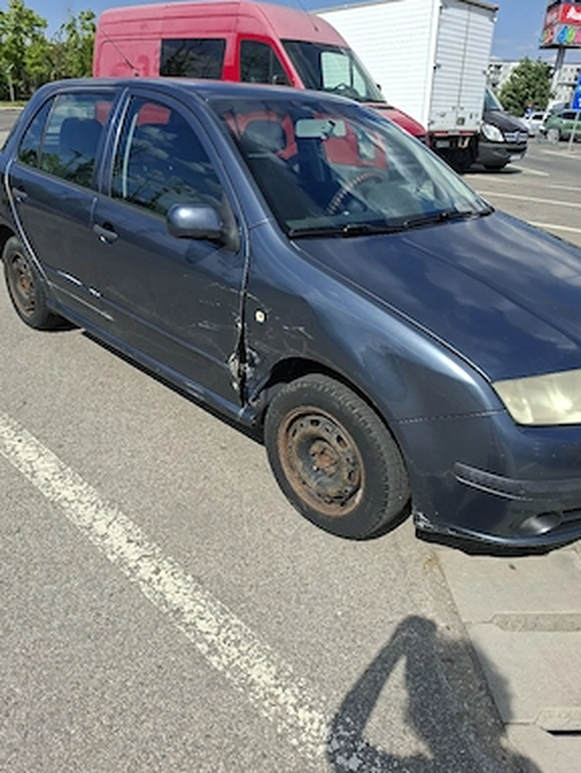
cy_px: 373
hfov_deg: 56.9
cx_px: 288
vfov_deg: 71.5
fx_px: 536
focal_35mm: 24
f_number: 1.8
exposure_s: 1/2500
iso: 50
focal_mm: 5.54
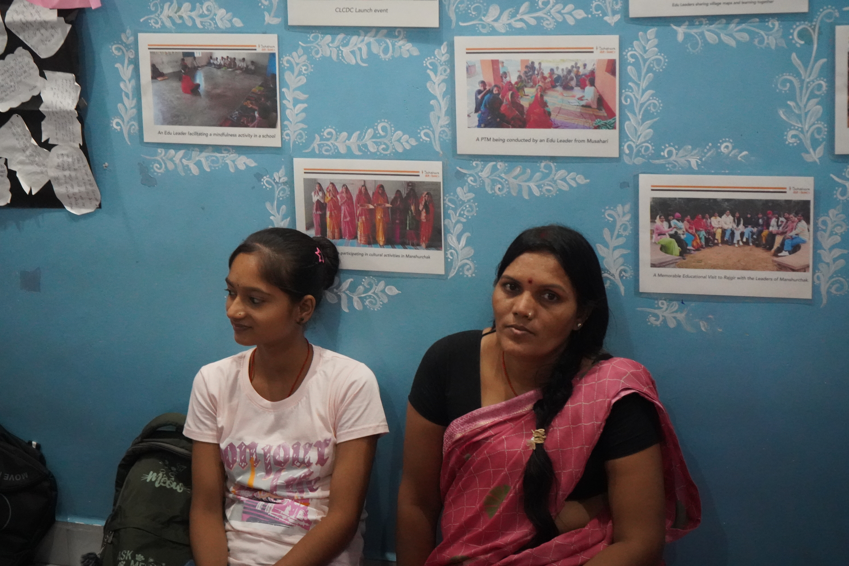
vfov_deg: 23.4
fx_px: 1368
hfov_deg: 34.5
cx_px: 424
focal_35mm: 58
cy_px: 283
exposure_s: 1/250
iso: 16000
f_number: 5
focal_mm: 58
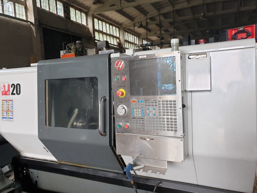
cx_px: 128
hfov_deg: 67.3
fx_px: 193
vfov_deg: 53.1
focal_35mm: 26
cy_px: 96
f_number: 2.4
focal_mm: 4.3
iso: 50
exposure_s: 1/50
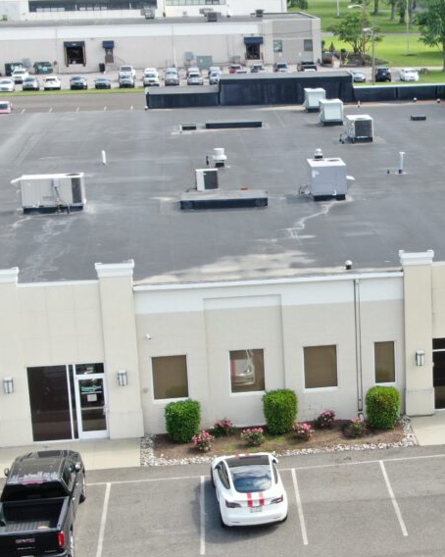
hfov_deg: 18.6
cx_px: 418
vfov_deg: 23.6
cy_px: 317
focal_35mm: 81
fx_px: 1334
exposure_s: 1/200
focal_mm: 8.23
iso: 100
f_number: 3.7
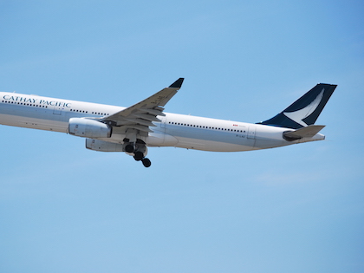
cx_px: 165
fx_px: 2534
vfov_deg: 6.2
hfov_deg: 8.2
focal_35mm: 241
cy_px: 133
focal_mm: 140
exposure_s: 1/2000
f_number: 5.6
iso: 200
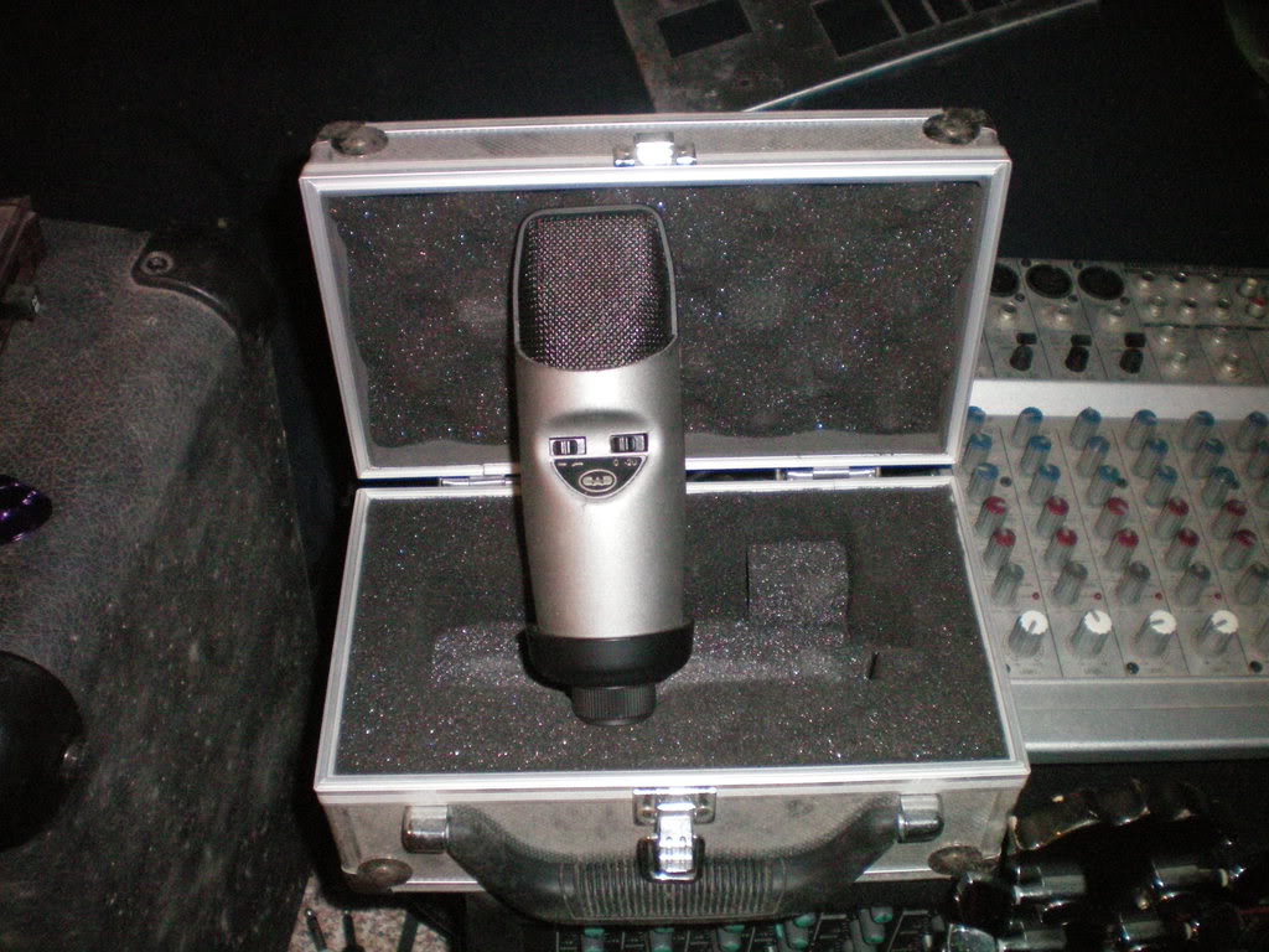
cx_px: 634
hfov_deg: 49.0
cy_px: 476
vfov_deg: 37.7
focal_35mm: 38
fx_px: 1393
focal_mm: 6.3
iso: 400
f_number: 3.1
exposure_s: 1/60
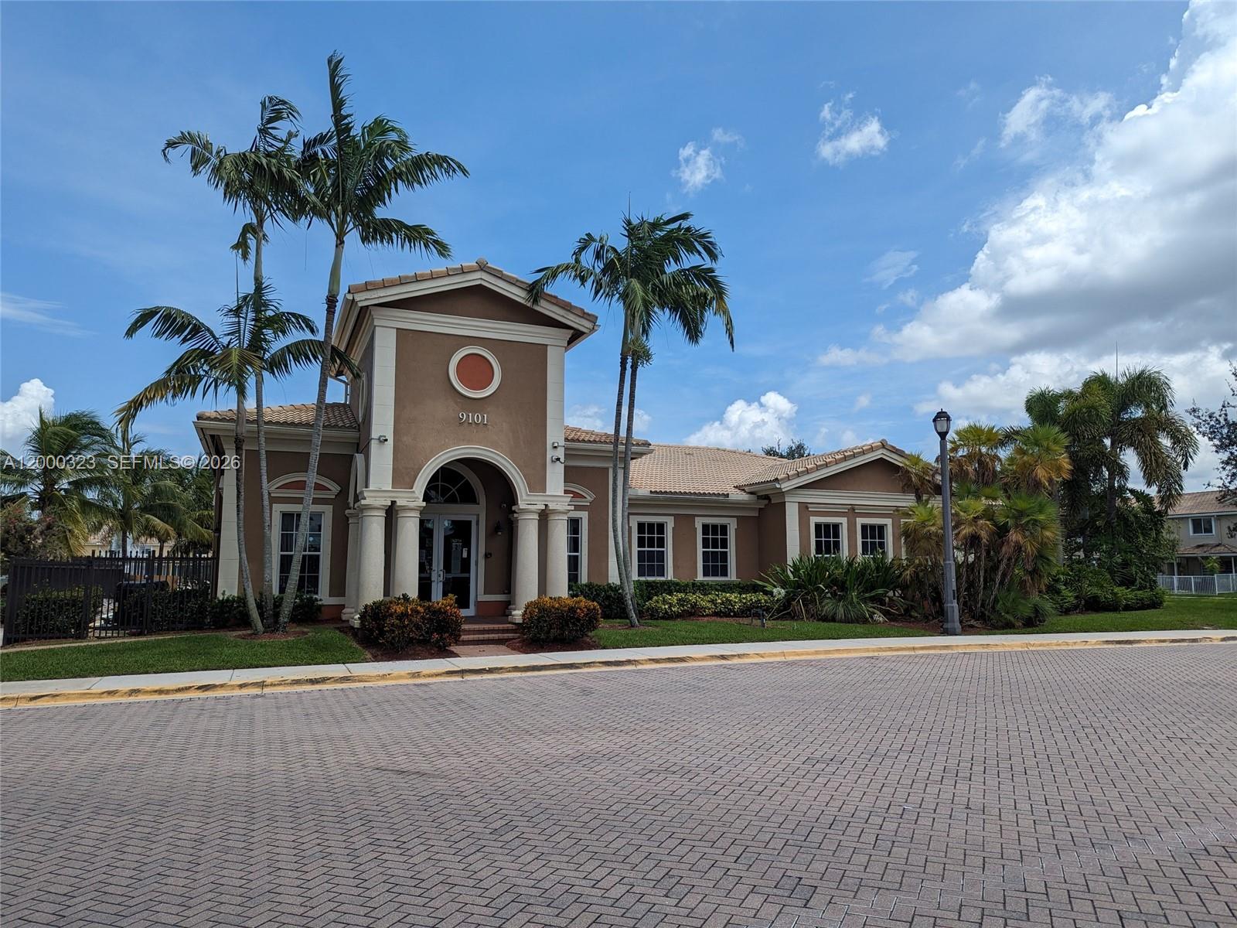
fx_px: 858
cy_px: 464
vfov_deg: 56.8
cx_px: 618
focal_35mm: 24
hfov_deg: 71.6
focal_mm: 6.81
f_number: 1.85
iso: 48
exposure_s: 1/3145
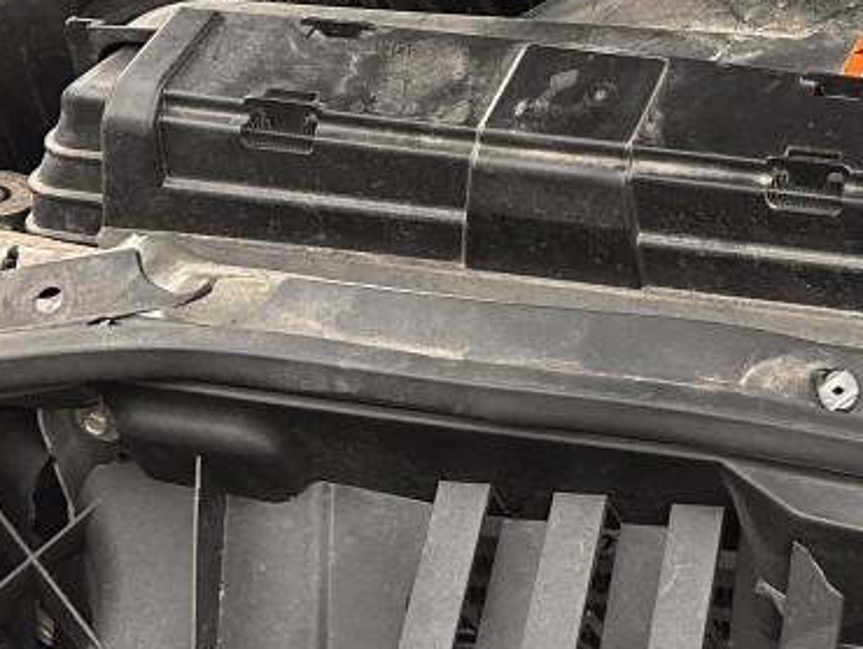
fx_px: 2071
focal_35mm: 83
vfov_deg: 16.1
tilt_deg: -20.8
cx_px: 1106
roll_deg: +8.2
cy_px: -353
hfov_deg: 21.4
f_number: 1.78
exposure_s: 1/456
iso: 80
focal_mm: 6.86
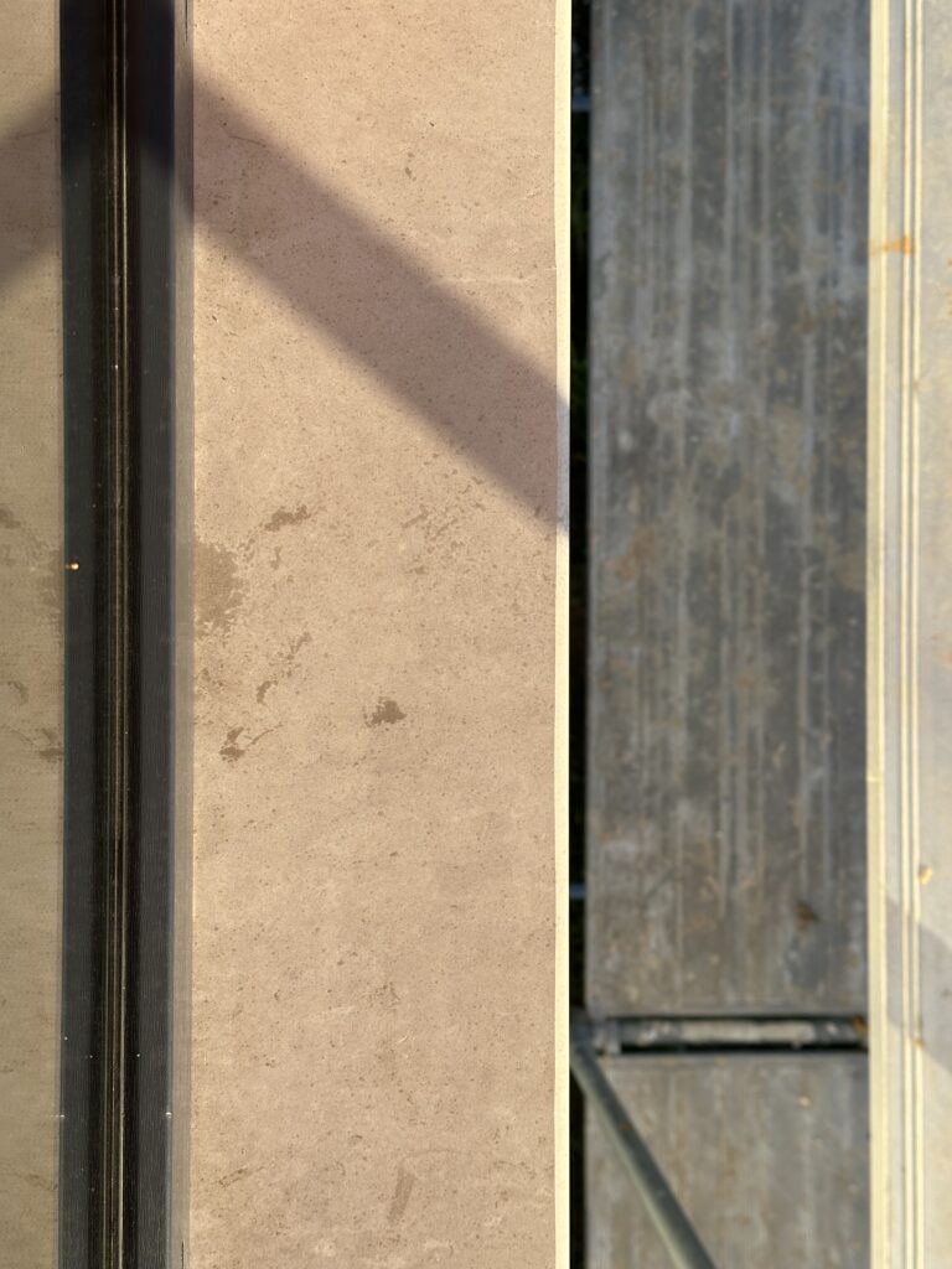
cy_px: 634
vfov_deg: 39.7
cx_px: 476
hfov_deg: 30.3
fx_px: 1760
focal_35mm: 48
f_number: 1.78
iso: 64
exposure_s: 1/1613
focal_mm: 6.86
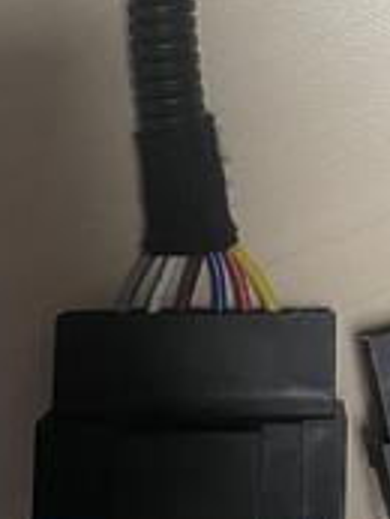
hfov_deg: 16.1
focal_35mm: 90
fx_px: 1350
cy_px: -72
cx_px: 396
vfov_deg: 20.6
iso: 125
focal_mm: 4.2
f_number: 1.6
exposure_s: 1/60
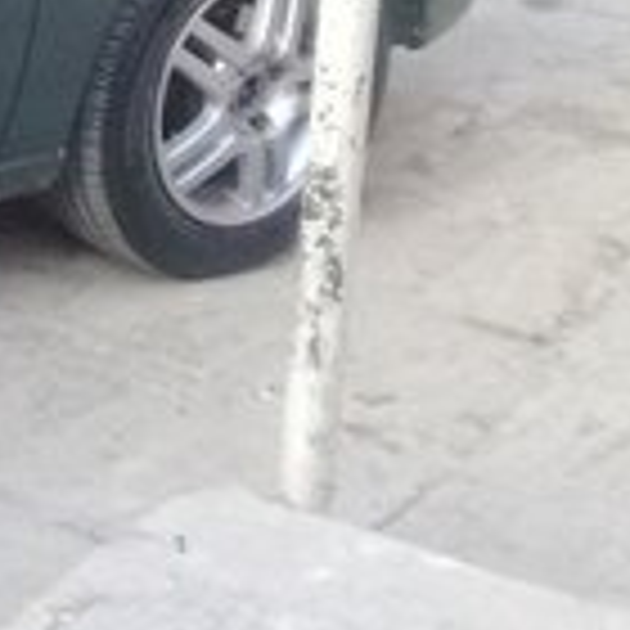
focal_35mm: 129
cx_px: -796
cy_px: -160
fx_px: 2656
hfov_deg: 11.5
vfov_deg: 13.1
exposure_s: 1/50
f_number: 2.2
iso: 64
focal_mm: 3.3
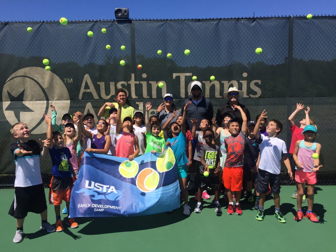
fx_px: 281
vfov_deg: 48.2
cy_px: 126
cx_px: 168
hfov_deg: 61.7
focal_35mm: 29
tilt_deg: -4.6
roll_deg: +0.3
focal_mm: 4.15
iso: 32
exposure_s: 1/3049
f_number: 2.2
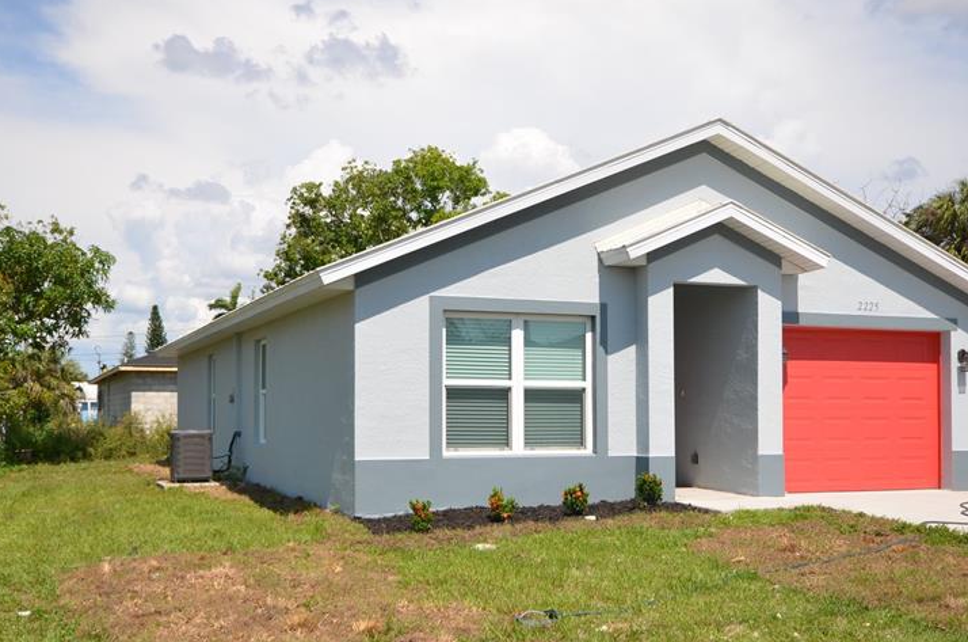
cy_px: 365
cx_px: 492
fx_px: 1154
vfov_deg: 31.0
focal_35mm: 43
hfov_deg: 45.5
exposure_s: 1/250
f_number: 8
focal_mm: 20
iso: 100
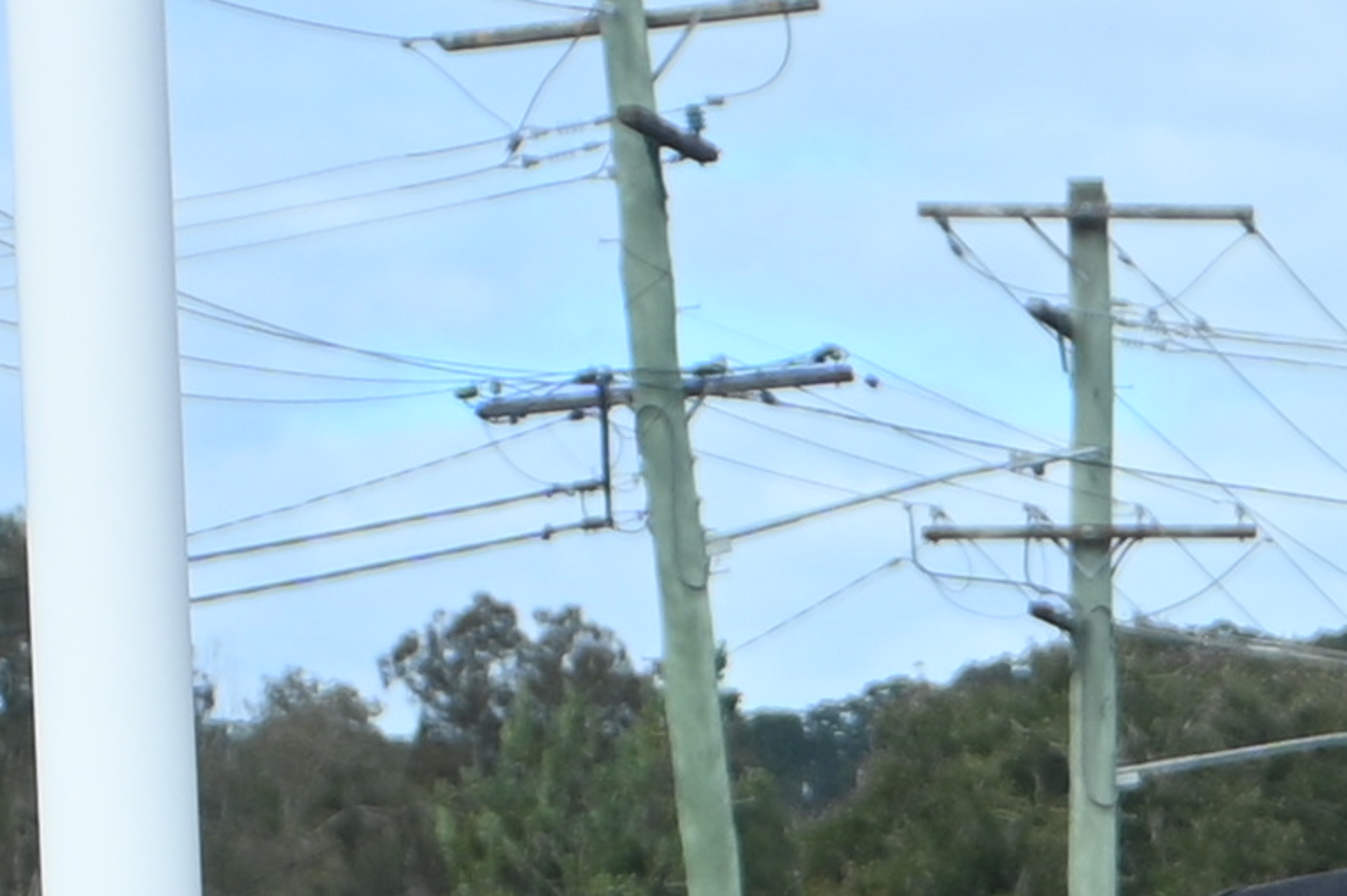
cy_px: 3155
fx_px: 11175
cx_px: 2796
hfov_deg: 6.7
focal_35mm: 299
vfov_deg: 4.3
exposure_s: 1/320
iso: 100
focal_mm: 27.5
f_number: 6.3
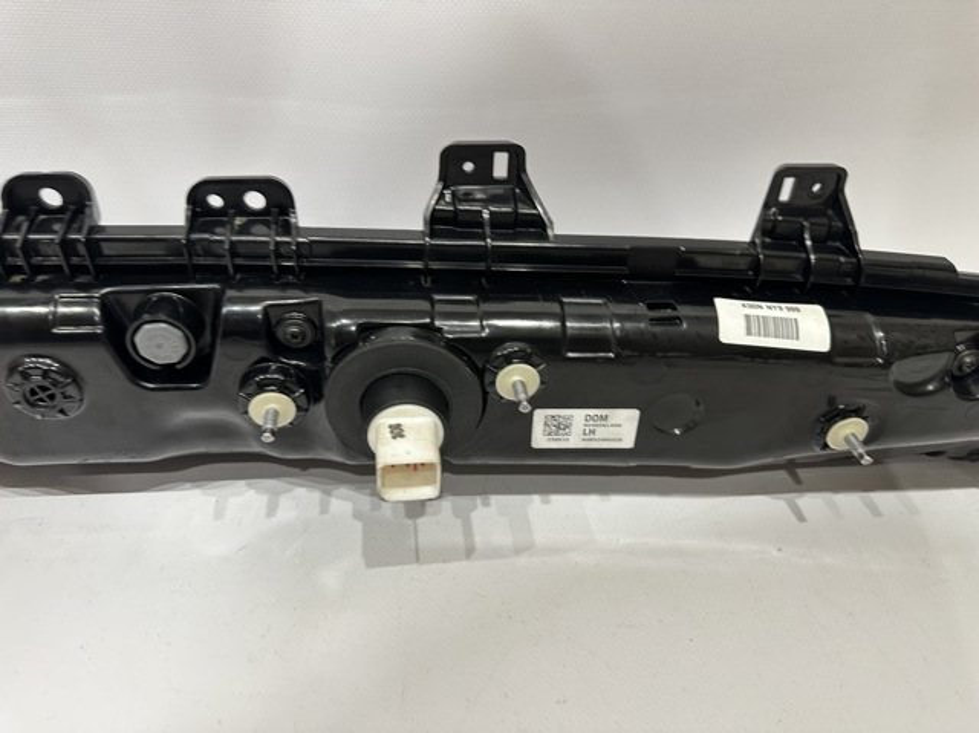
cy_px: 366
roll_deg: -2.5
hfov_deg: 71.6
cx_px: 490
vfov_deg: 56.8
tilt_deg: -36.3
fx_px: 678
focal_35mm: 24
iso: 320
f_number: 1.78
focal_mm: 6.86
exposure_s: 1/50
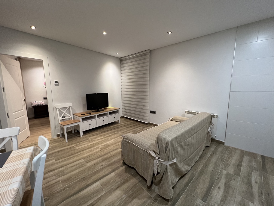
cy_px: 103
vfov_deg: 89.9
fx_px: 103
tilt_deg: -8.6
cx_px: 137
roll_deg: +0.2
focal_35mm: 13
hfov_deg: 106.2
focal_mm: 1.57
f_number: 1.8
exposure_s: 1/50
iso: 160
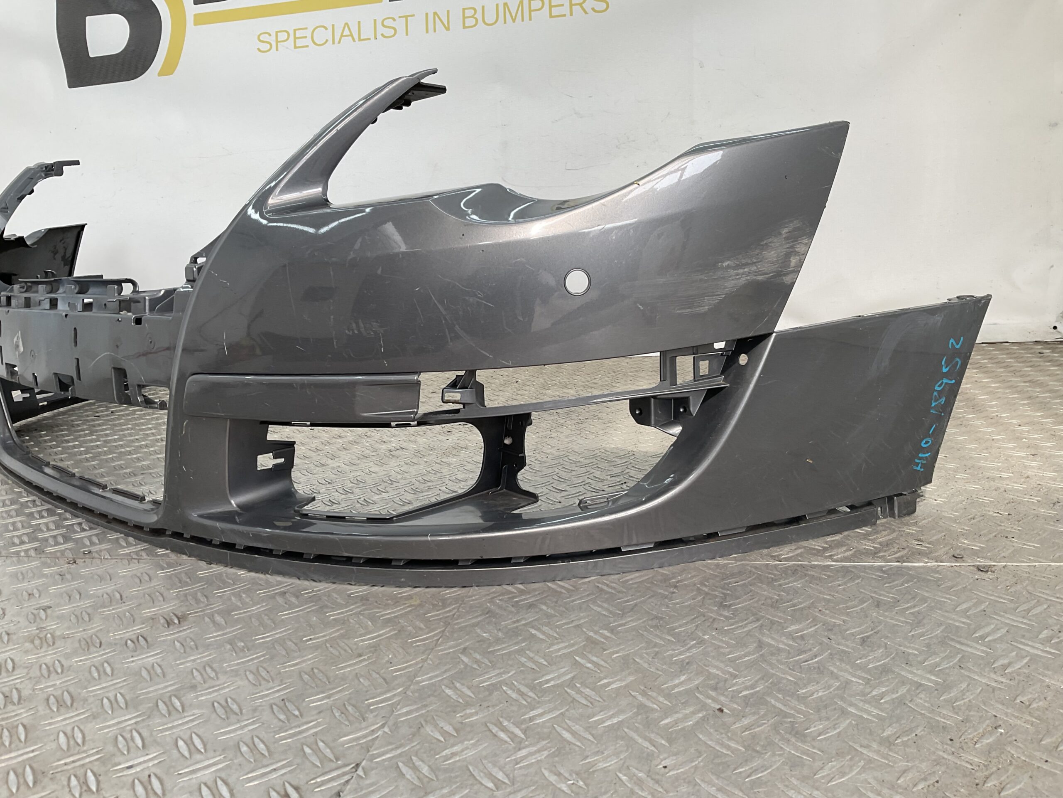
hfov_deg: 61.7
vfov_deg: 48.2
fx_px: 891
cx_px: 532
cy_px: 399
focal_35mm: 29
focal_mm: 3
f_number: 1.8
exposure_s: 1/152
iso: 16
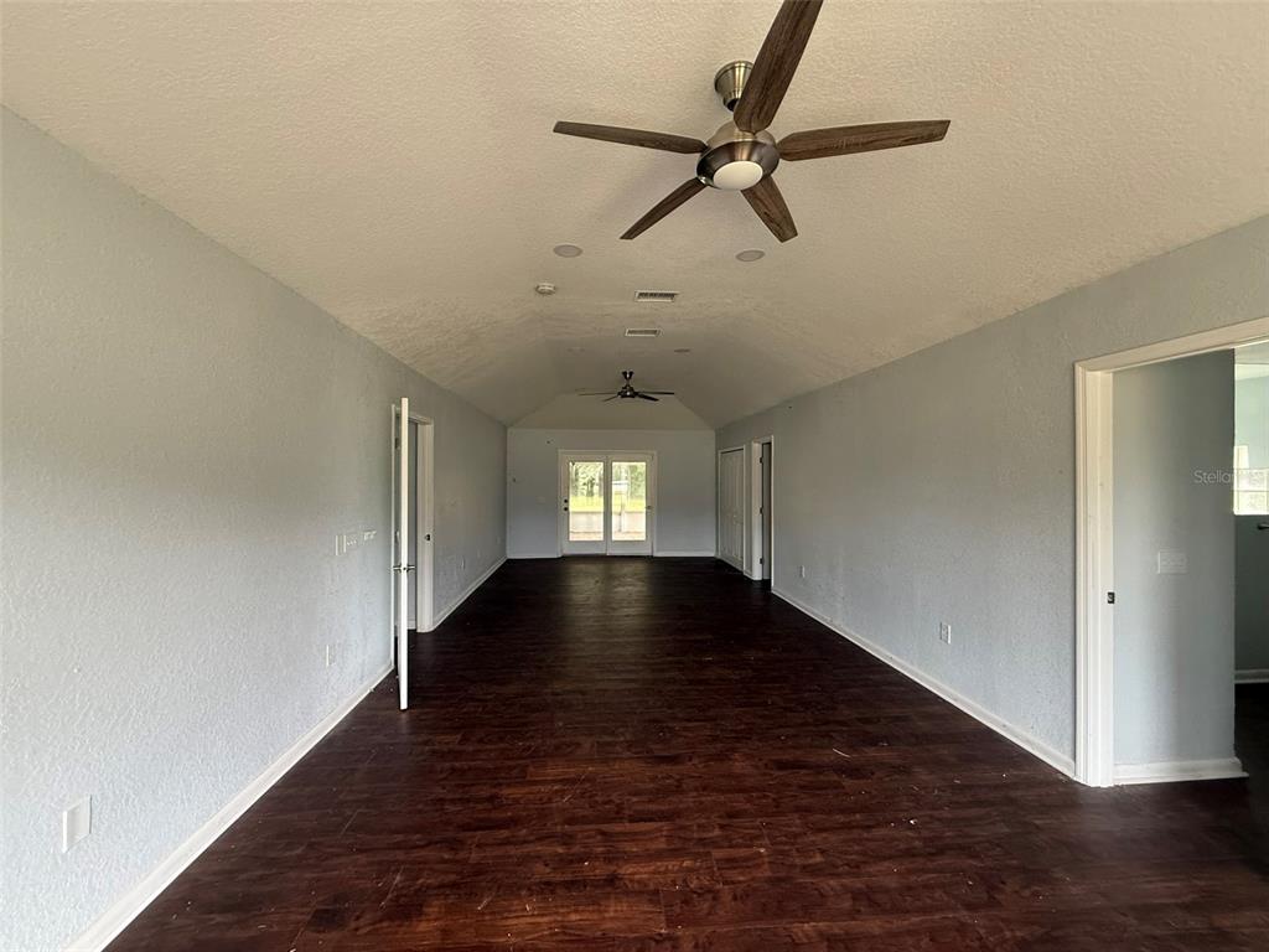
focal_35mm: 14
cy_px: 476
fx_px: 513
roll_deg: -0.5
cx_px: 634
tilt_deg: +1.4
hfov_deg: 102.1
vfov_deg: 85.7
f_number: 2.2
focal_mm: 2.22
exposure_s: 1/99
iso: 250
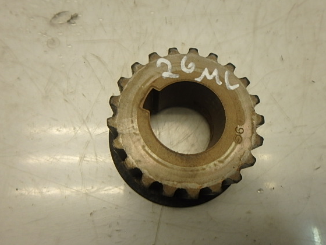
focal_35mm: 24
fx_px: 226
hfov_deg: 71.5
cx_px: 176
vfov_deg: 56.8
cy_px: 128
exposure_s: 1/50
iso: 125
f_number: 3.5
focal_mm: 3.7
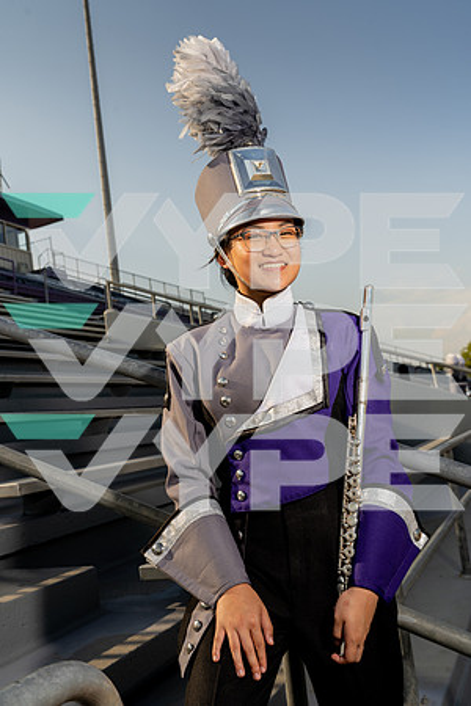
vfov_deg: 51.9
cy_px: 353
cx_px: 236
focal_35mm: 37
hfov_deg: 35.9
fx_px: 726
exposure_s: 1/250
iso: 100
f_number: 8
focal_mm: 37
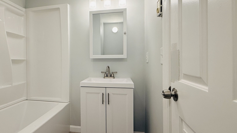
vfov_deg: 58.3
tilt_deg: +0.1
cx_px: 99
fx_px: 119
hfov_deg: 88.8
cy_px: 62
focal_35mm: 19
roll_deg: +0.7
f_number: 2.2
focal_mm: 2.22
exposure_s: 1/120
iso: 80
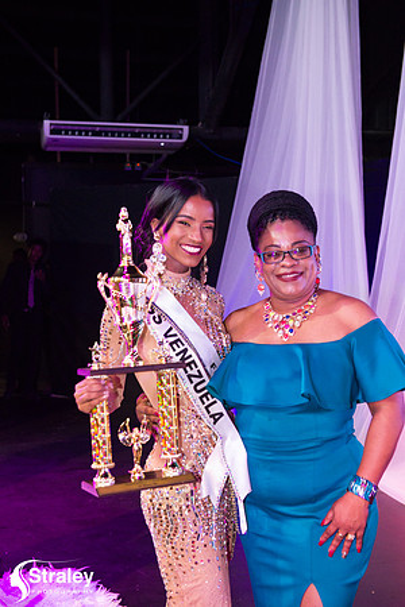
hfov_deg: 26.0
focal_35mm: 52
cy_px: 304
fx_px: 877
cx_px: 202
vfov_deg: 38.2
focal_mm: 52
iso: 4000
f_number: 5
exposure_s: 1/160
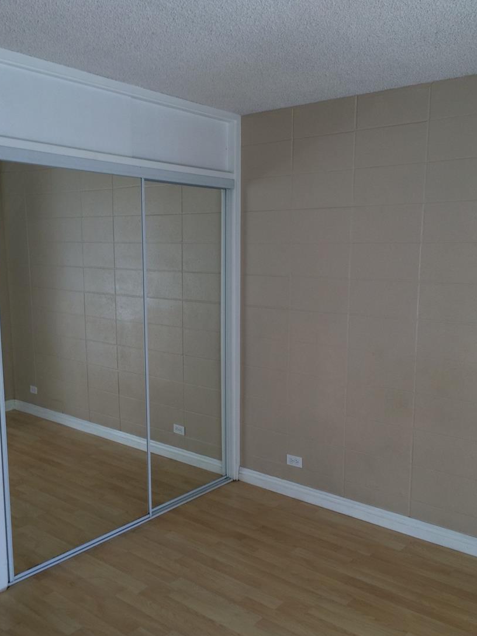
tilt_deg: -7.7
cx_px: 217
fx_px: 588
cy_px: 338
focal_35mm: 32
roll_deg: +1.7
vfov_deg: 56.8
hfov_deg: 44.1
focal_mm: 4.15
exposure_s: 1/120
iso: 64
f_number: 2.2
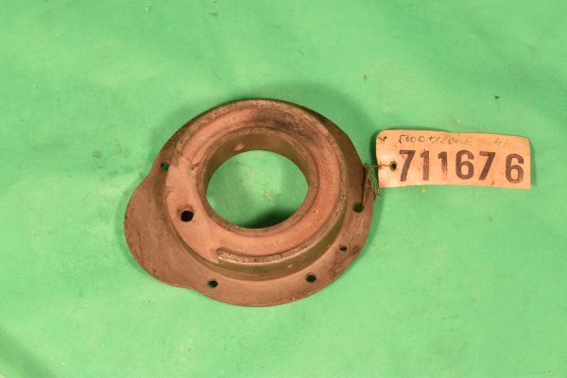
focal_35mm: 82
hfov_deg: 24.6
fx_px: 1299
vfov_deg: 16.6
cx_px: 284
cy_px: 189
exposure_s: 1/100
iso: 1100
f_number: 14
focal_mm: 55
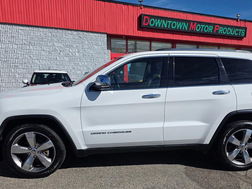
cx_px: 136
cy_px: 127
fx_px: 233
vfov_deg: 43.5
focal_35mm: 32
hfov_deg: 56.7
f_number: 1.7
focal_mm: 6.3
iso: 64
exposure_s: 1/7944
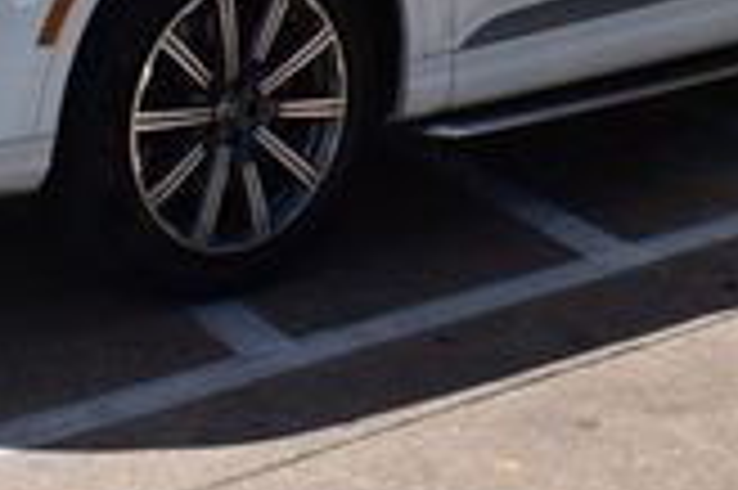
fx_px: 2642
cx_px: 855
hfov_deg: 15.4
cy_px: -391
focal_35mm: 129
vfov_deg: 10.0
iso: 250
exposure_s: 1/500
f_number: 11
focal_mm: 22
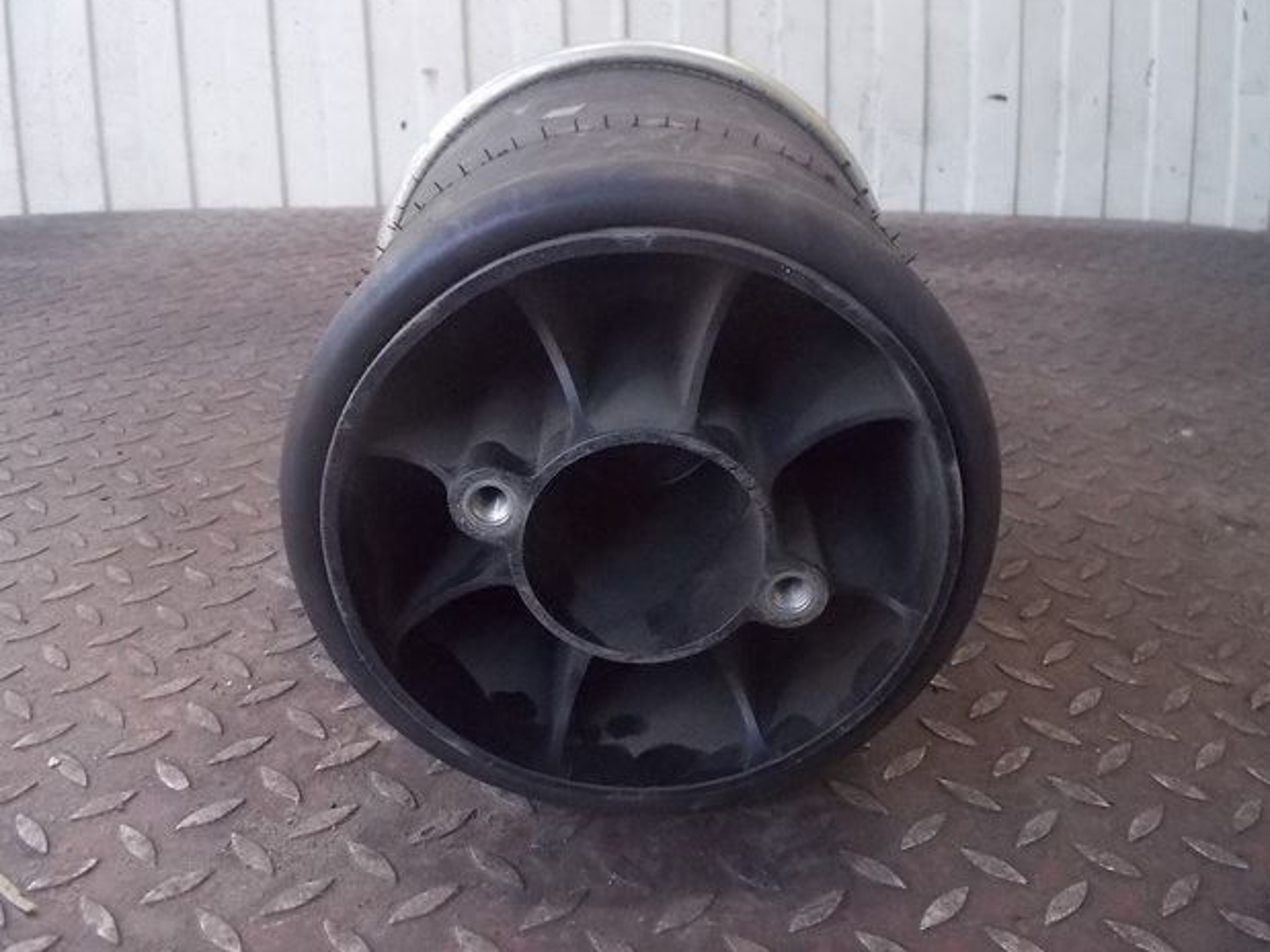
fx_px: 1100
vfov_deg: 46.8
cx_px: 640
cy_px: 462
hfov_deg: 60.0
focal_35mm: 30
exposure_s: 1/25
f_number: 3.3
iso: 400
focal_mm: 4.1
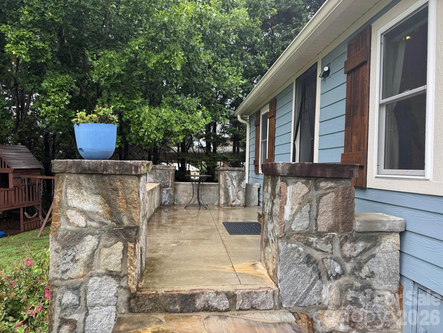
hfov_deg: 71.6
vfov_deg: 56.8
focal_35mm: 24
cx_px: 222
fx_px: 307
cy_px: 166
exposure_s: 1/549
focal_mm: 6.76
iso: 80
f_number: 1.78
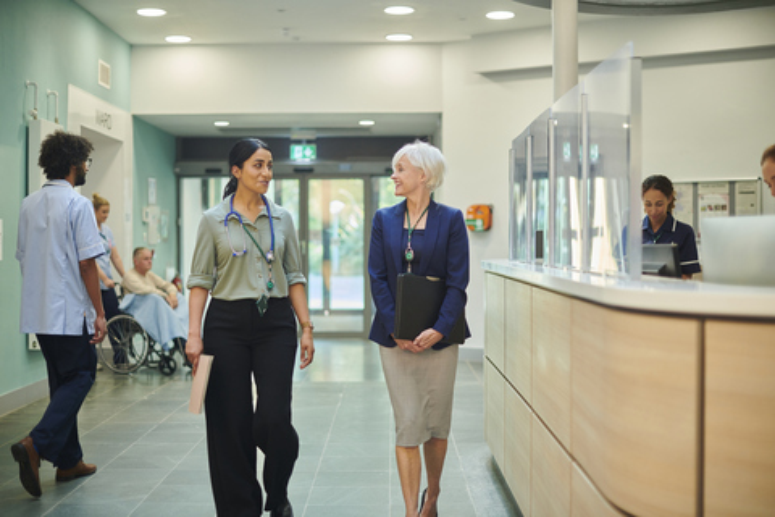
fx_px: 1076
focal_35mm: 50
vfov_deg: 27.0
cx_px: 388
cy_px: 258
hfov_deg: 39.6
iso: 640
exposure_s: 1/500
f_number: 2
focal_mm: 50
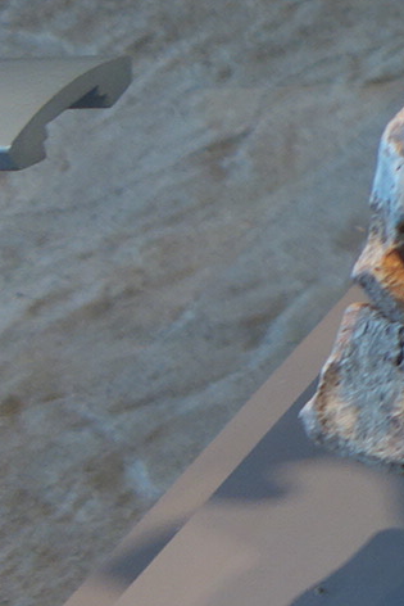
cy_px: -255
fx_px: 2826
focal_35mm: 168
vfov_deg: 11.8
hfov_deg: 6.4
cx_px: 1672
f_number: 2
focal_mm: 10.91
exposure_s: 1/40
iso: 125
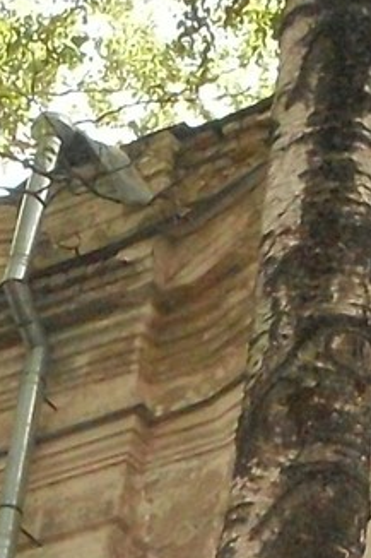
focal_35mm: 174
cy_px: 756
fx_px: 2692
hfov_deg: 7.9
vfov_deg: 11.5
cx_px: 203
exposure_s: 1/125
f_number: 8.4
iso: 400
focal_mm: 6.3
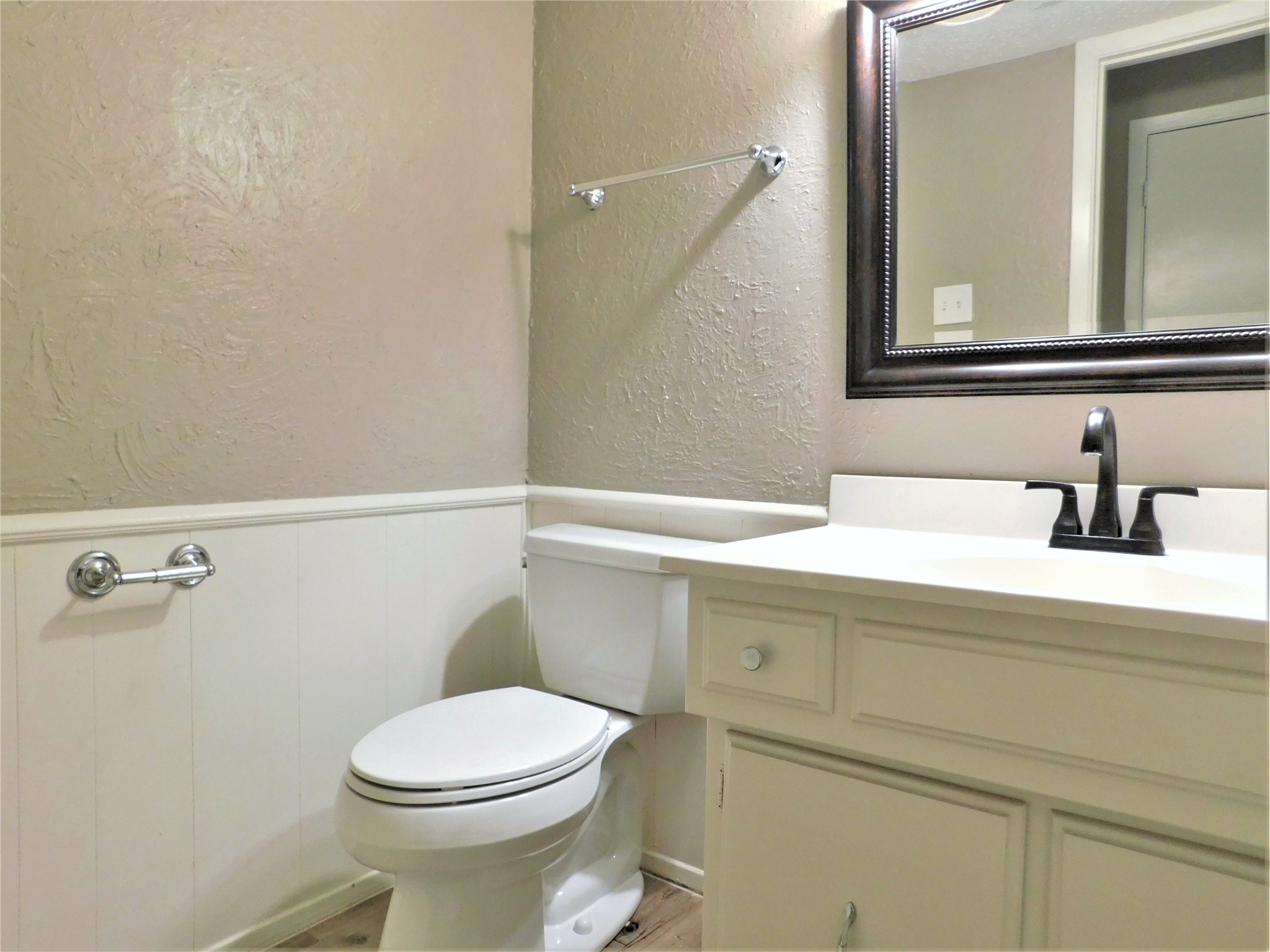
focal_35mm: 23
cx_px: 635
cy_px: 476
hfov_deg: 73.9
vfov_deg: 58.9
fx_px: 844
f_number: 3
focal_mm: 4
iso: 320
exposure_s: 1/30
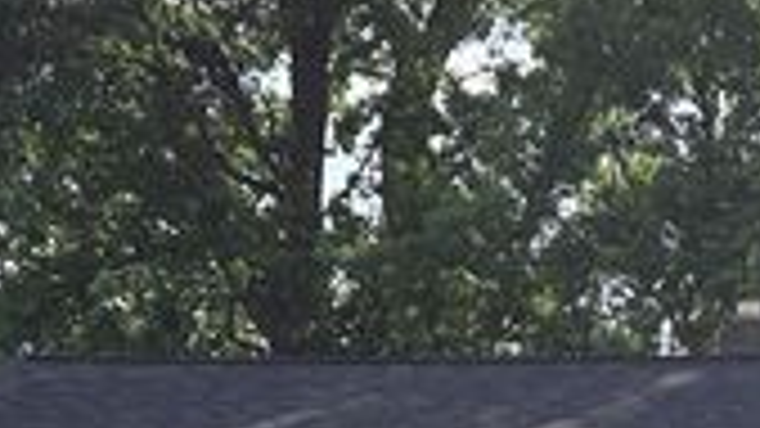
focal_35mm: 99
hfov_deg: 21.0
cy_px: 894
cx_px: 715
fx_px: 1995
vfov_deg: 11.0
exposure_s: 1/1087
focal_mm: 5.4
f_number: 1.8
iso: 25
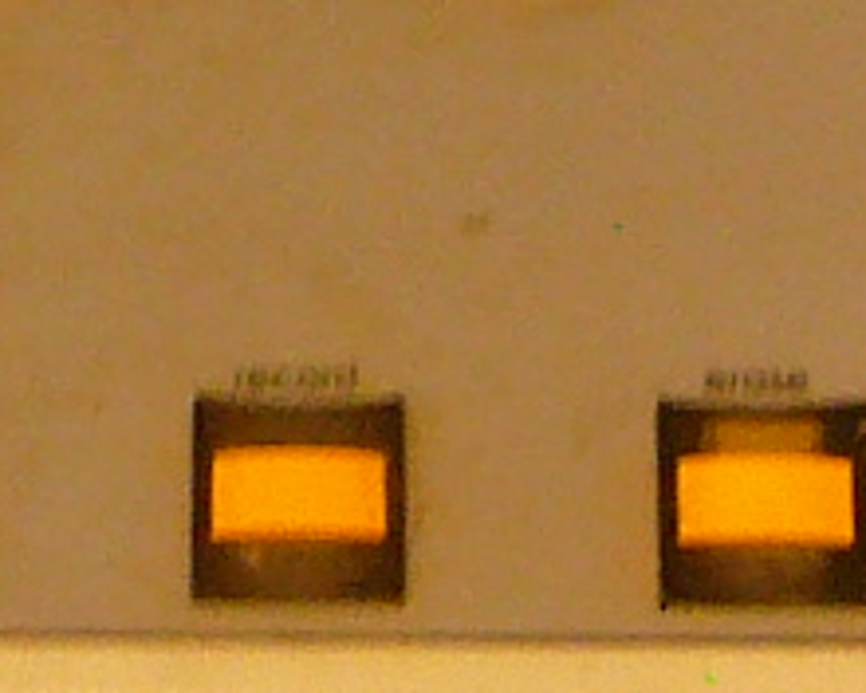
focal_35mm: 249
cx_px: -307
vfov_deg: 6.2
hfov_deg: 7.7
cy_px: -260
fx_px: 6382
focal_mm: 5.2
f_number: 2.8
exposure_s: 1/8
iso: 200
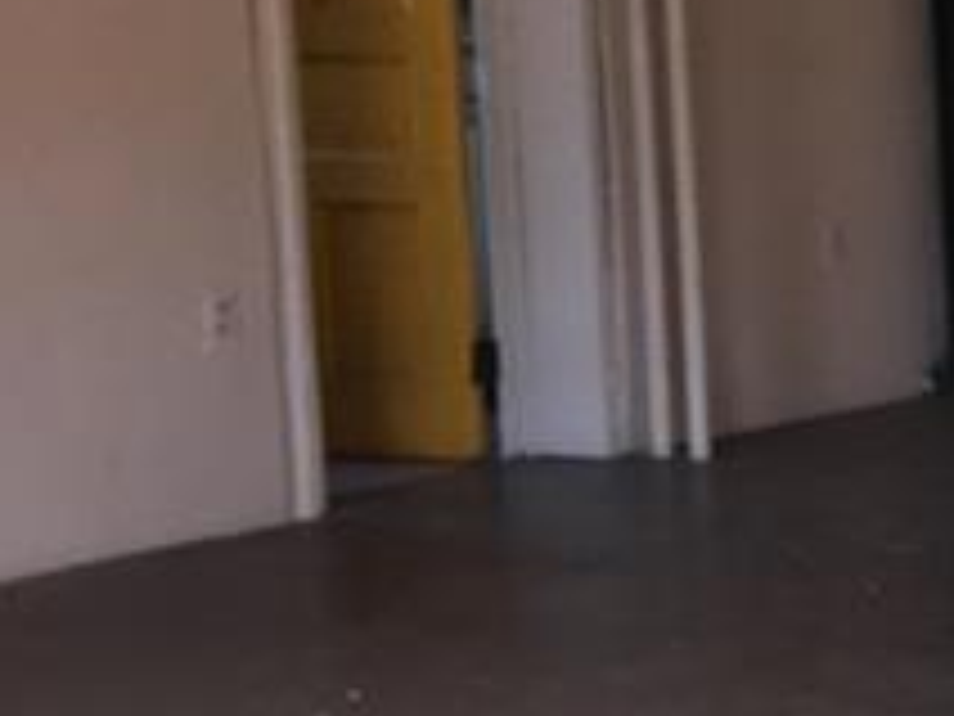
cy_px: 432
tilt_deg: -10.2
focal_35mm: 140
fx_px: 3858
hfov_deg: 11.8
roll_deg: +0.8
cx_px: 2218
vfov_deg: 10.6
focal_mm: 4.15
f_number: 2.2
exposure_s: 1/30
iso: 40
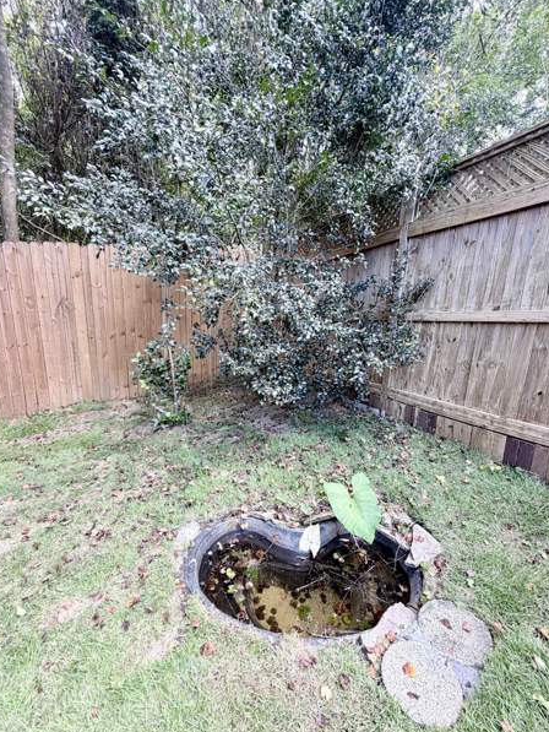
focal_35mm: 15
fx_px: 317
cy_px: 386
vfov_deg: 98.1
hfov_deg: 81.8
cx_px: 278
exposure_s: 1/121
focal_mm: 2.22
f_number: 2.2
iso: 160
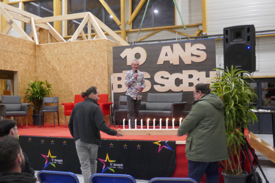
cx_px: 138
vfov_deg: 34.2
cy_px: 92
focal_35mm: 39
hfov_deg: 49.5
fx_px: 298
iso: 3200
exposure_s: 1/100
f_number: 3.7
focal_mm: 14.1
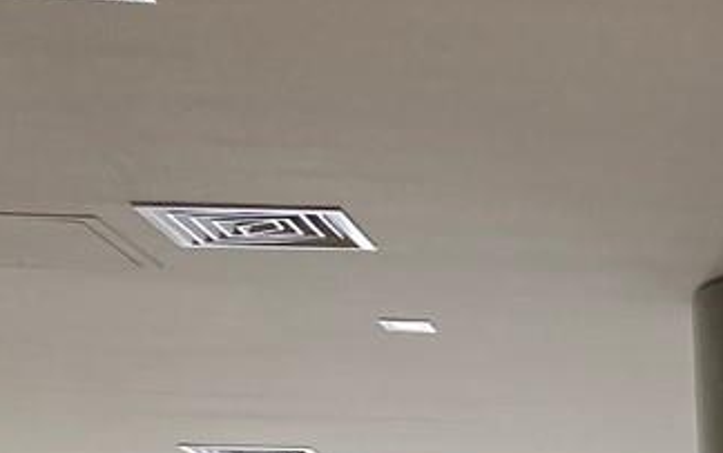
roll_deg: +0.7
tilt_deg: -3.4
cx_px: 1727
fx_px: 2682
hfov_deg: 12.3
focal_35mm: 136
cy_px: 968
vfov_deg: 9.0
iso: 80
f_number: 1.8
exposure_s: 1/120
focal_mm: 4.25
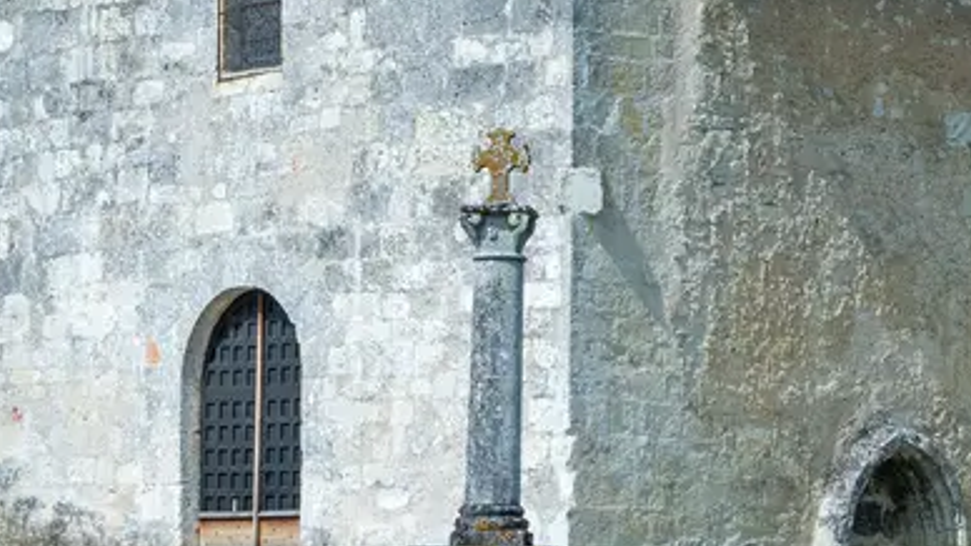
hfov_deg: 14.4
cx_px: 1154
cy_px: 222
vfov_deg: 8.4
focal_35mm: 145
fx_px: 3732
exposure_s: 1/200
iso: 100
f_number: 11
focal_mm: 42
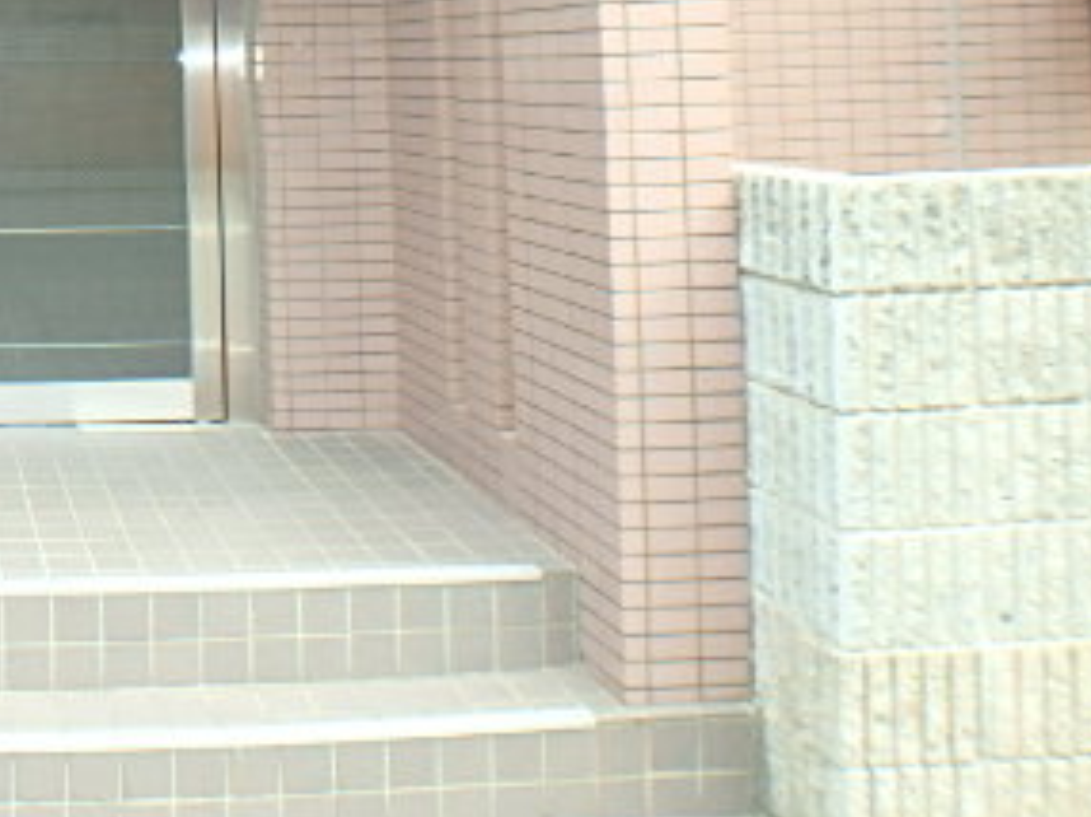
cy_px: 31
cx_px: -76
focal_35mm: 47
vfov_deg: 29.1
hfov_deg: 35.3
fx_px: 1480
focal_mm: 3.7
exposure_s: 1/80
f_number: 3.5
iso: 125
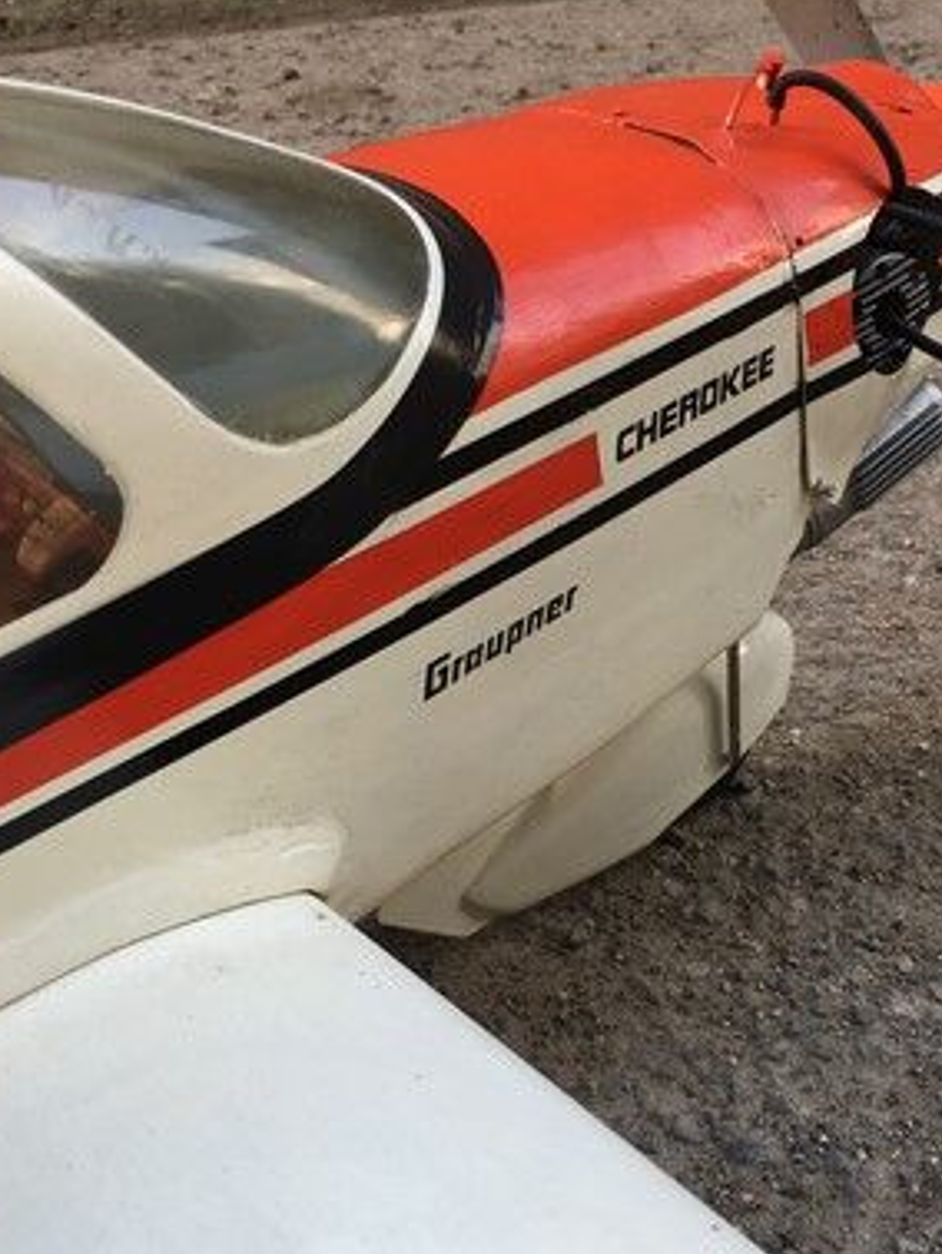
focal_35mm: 46
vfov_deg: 41.2
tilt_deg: -32.1
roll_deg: +5.0
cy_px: 657
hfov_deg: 31.2
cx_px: 650
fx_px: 1667
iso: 25
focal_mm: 4.15
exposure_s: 1/100
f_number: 2.2
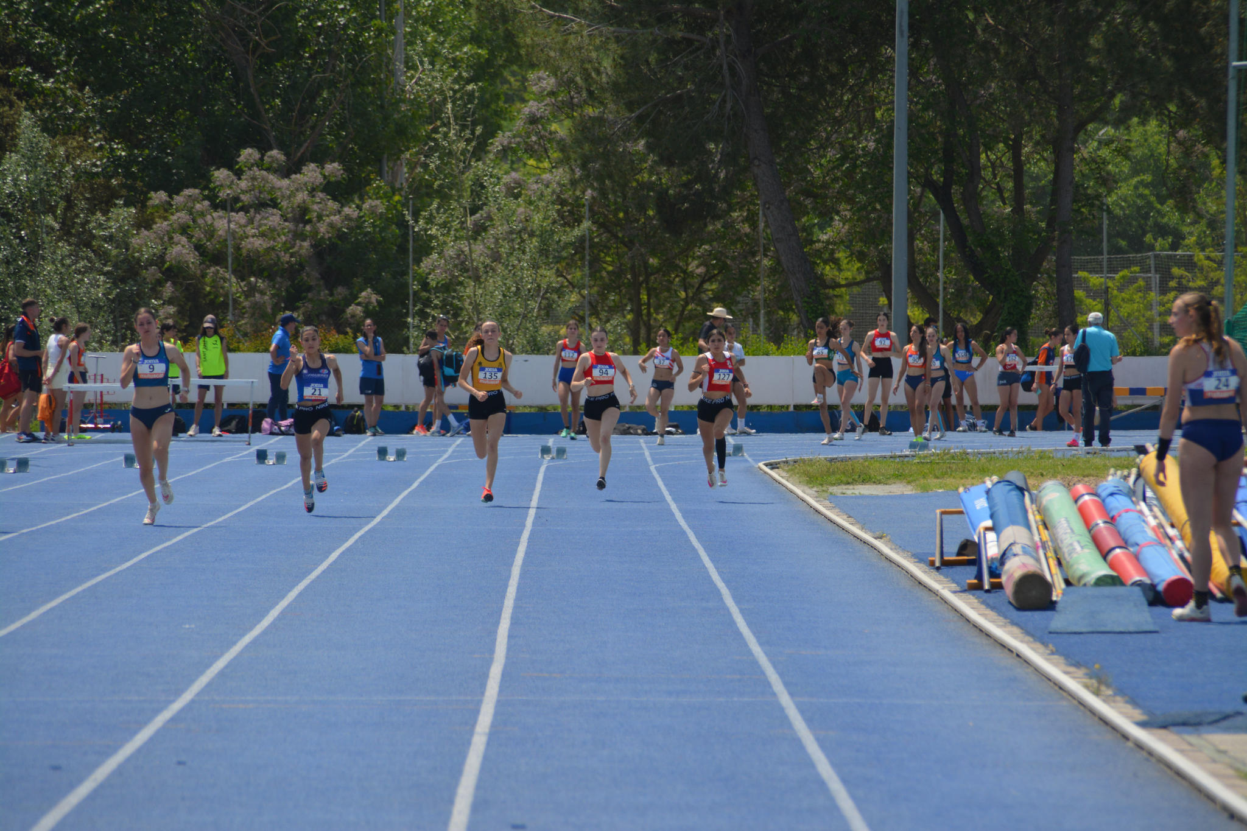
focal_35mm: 300
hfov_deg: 6.9
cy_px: 416
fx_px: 10390
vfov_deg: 4.6
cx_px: 624
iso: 400
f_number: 7.1
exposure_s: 1/1600
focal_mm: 200
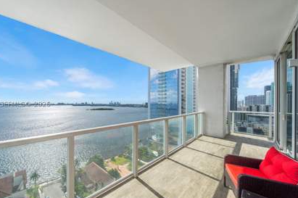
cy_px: 103
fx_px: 116
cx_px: 131
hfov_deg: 103.8
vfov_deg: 81.0
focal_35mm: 14
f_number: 8
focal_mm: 12
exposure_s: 1/800
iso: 200
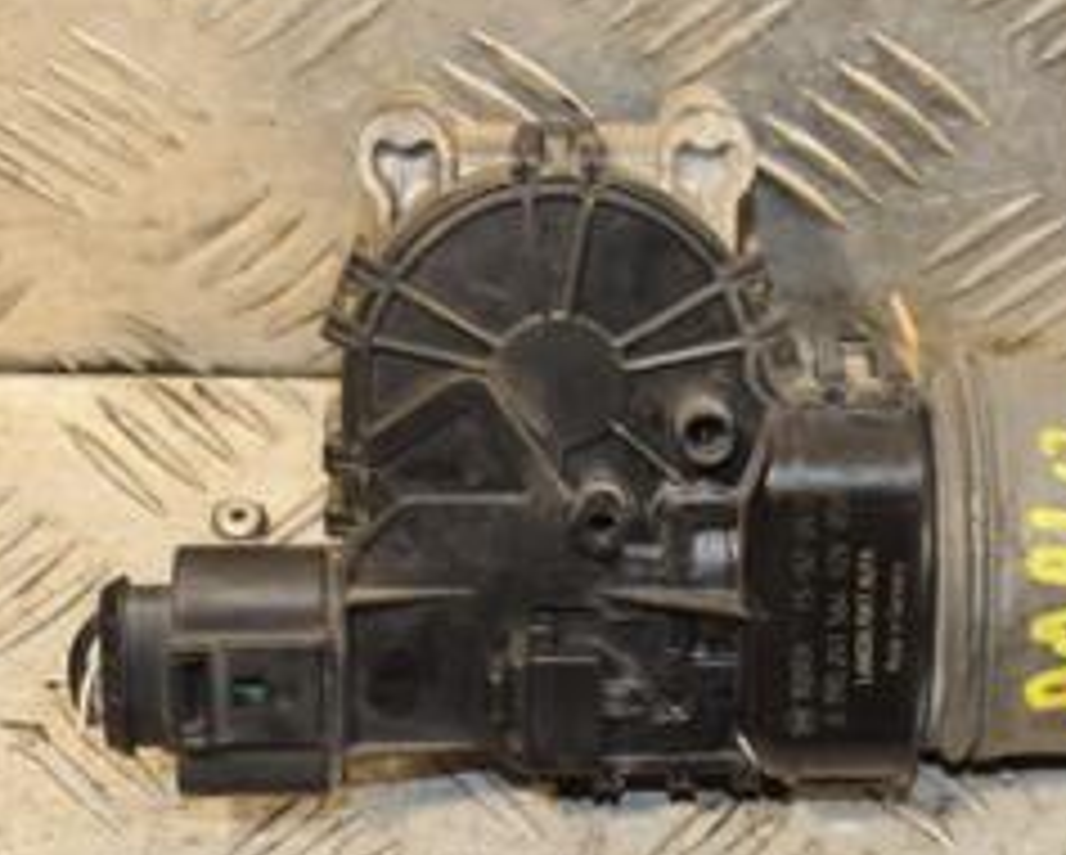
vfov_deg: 13.5
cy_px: 558
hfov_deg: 16.8
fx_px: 3600
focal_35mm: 114
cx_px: 684
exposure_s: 1/200
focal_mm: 32
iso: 800
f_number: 6.3
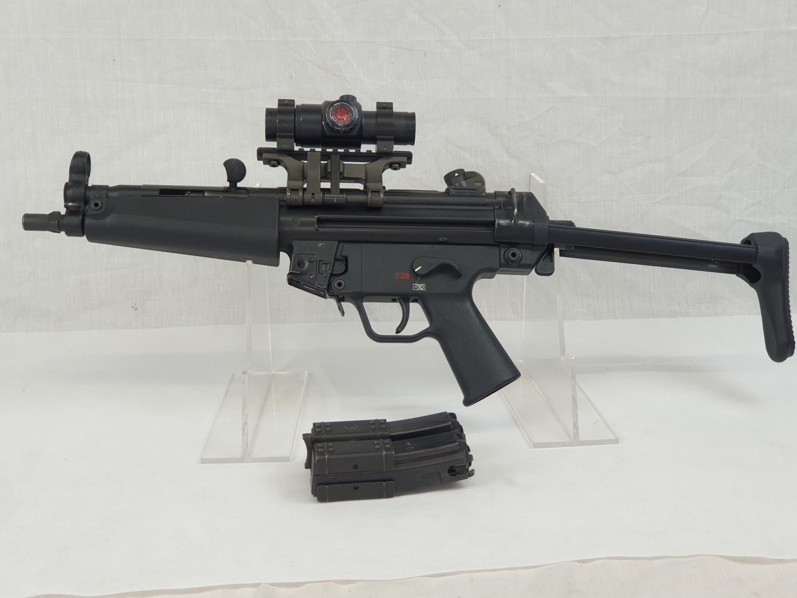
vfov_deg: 28.0
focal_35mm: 52
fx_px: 1197
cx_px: 398
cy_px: 299
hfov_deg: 36.8
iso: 100
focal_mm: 6
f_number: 2.4
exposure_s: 1/33
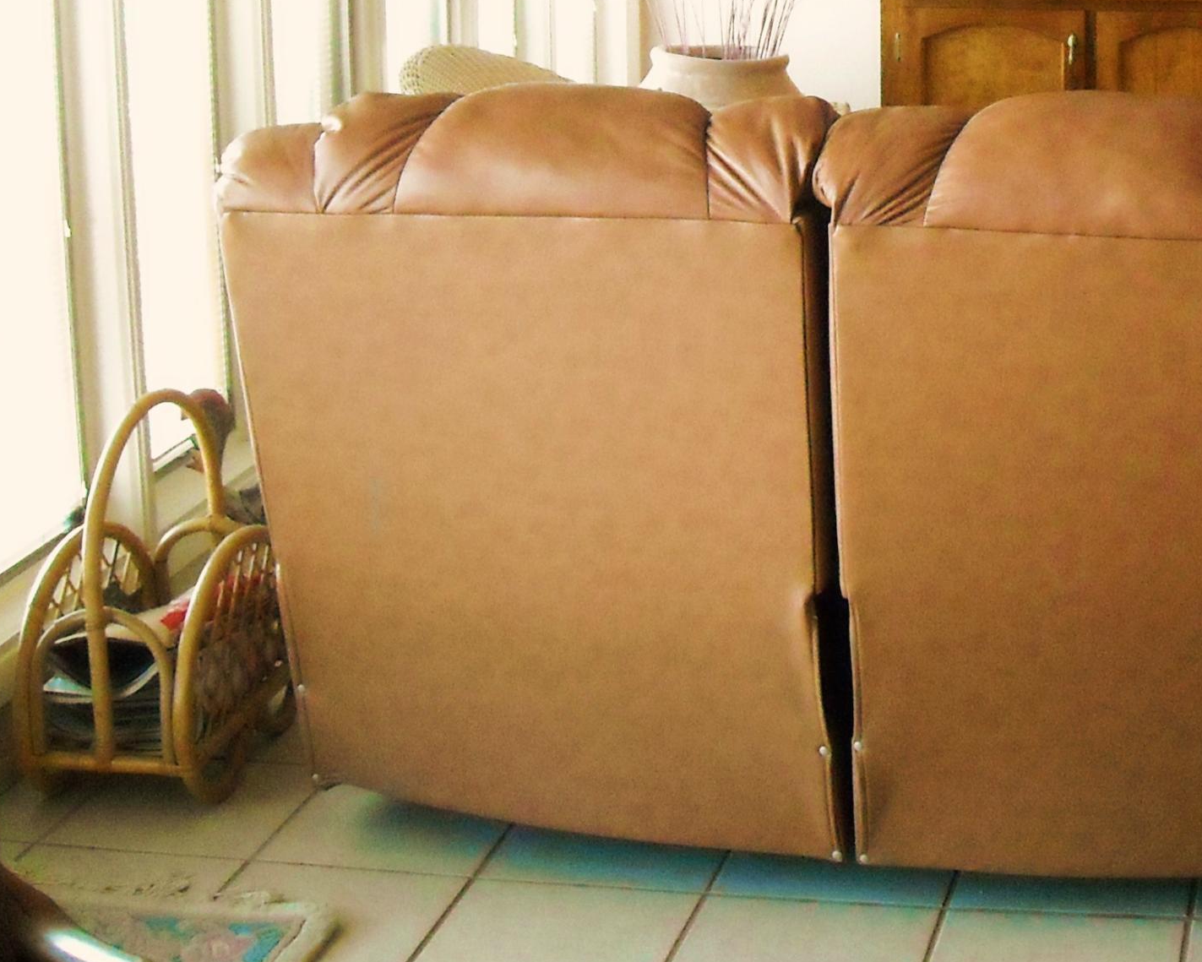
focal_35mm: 72
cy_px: 66
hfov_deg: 25.3
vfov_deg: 20.8
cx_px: 1163
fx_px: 2562
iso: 800
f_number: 2.8
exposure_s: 1/109
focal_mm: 5.7
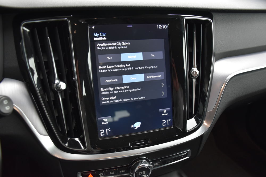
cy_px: 88
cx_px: 133
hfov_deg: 57.2
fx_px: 244
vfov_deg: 40.0
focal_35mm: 33
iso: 900
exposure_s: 1/60
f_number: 3.5
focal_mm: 22
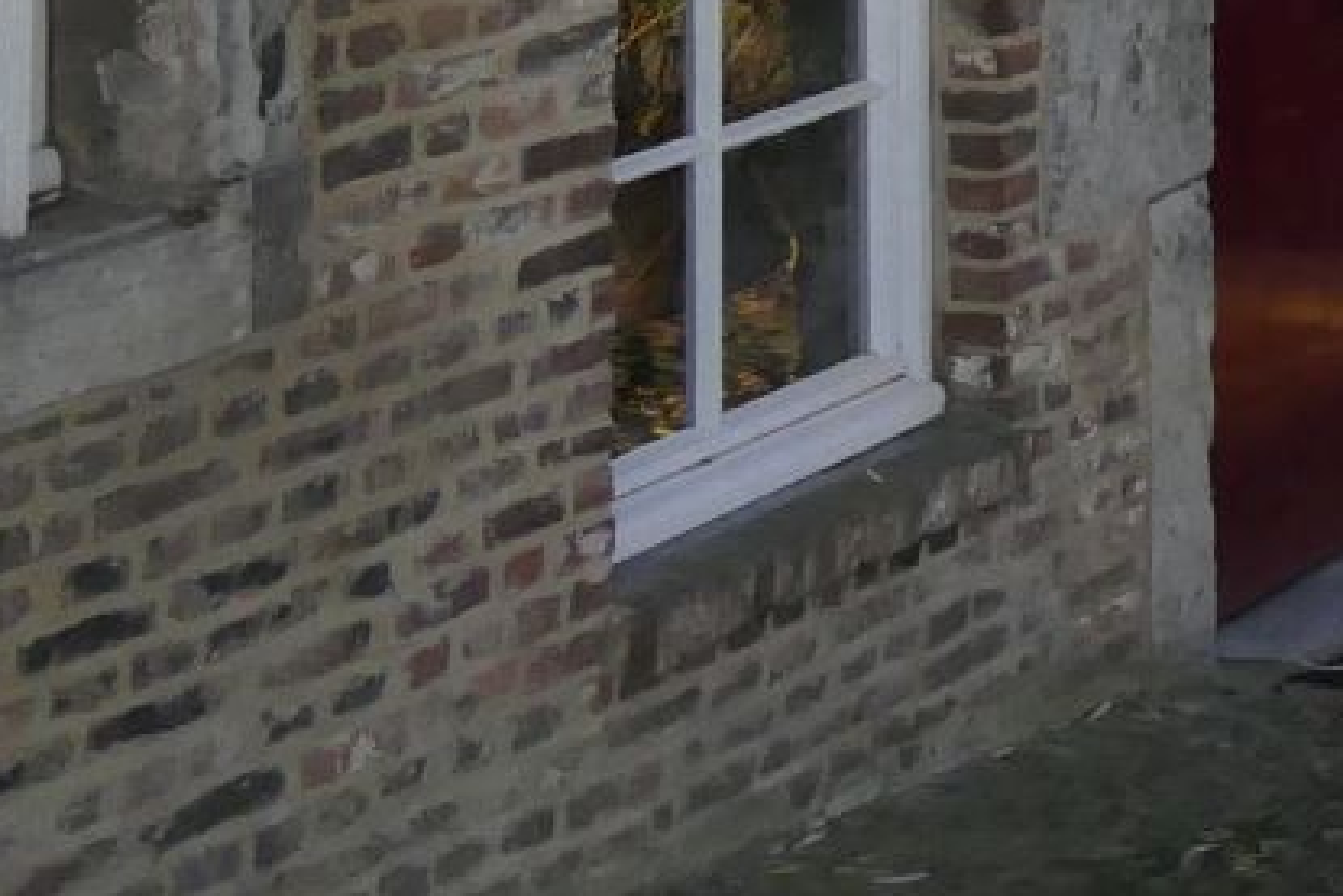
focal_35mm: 124
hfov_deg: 13.5
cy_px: -792
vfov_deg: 10.3
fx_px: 4627
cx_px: 2906
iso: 500
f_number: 2.9
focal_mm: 9.46
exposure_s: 1/125
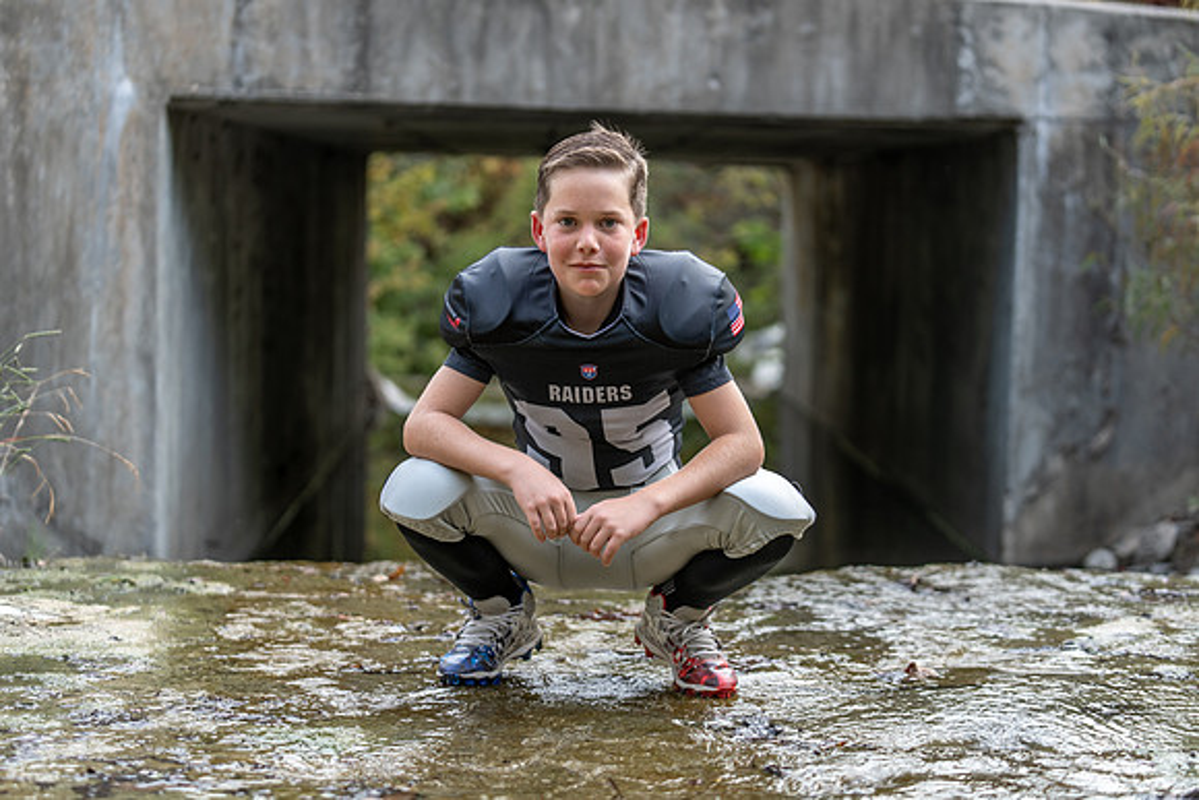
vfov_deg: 19.5
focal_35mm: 70
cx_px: 600
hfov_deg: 28.8
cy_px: 400
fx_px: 2332
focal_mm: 70
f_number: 2.8
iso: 160
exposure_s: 1/320
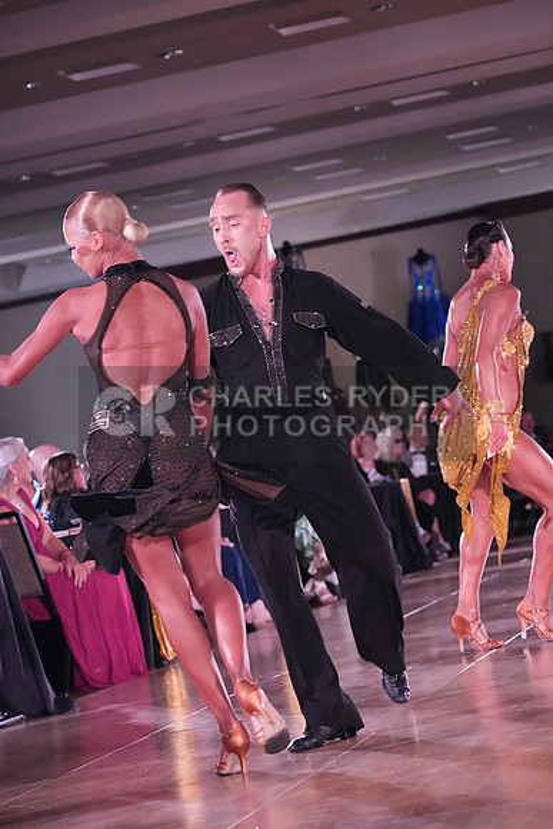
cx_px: 276
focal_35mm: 105
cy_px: 414
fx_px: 2418
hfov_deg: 13.0
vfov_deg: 19.5
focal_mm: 105
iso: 8000
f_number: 5
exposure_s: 1/400
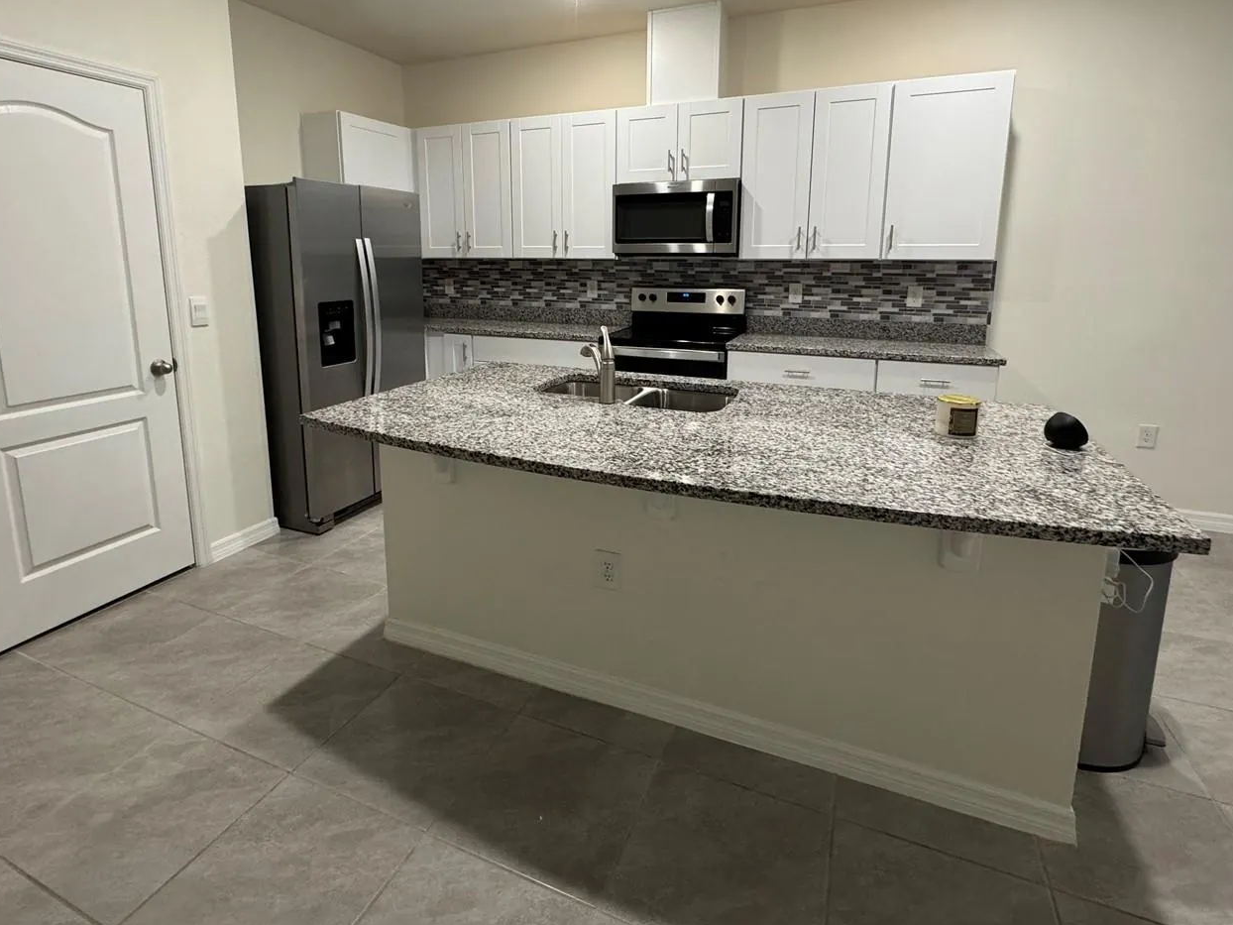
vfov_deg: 70.8
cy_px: 364
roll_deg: -0.2
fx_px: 641
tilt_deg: -10.5
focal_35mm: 18
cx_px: 590
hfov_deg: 87.7
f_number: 2.2
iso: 250
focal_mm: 2.22
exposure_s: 1/60
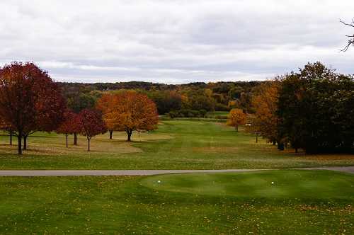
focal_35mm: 52
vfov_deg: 25.7
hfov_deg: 37.9
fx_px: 516
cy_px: 118
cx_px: 177
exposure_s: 1/160
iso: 100
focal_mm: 35
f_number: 11
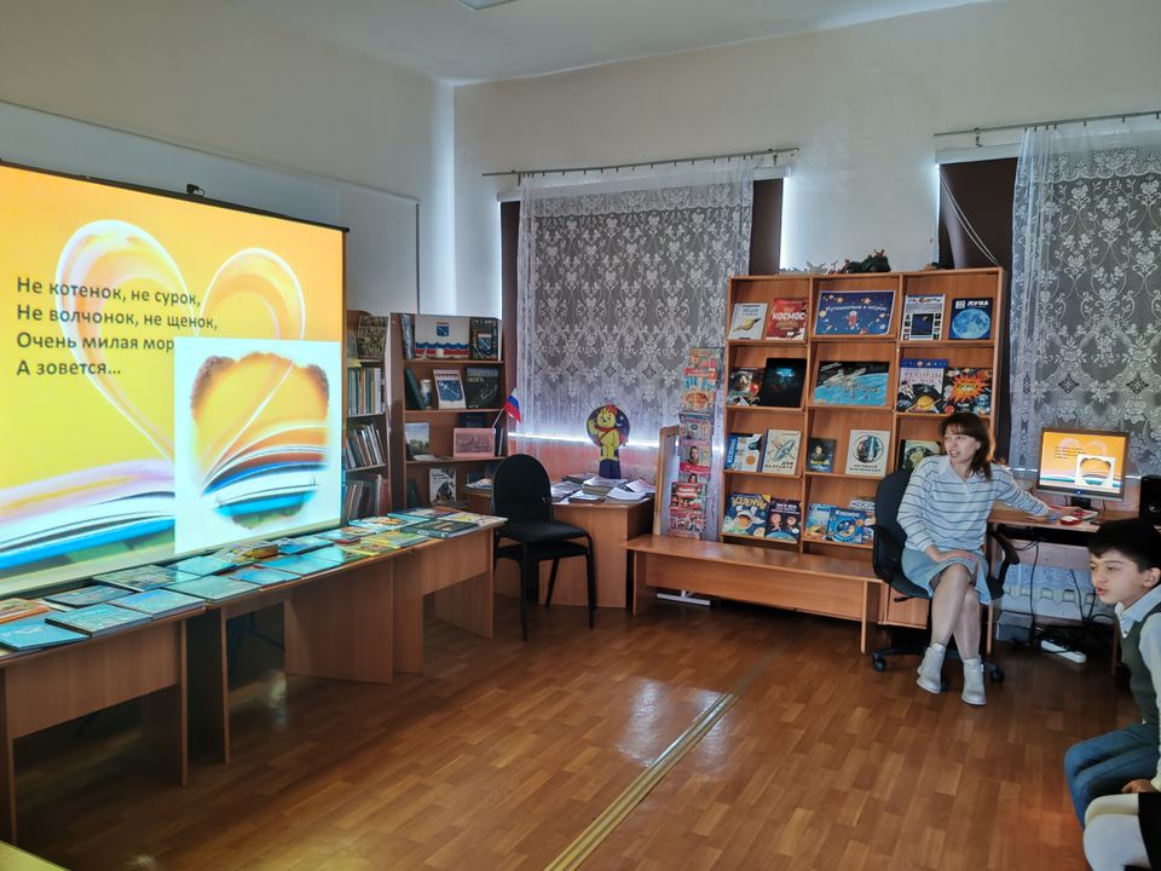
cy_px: 436
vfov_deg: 51.4
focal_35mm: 27
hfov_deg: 65.3
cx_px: 580
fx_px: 906
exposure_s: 1/25
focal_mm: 6.12
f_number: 1.9
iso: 3200
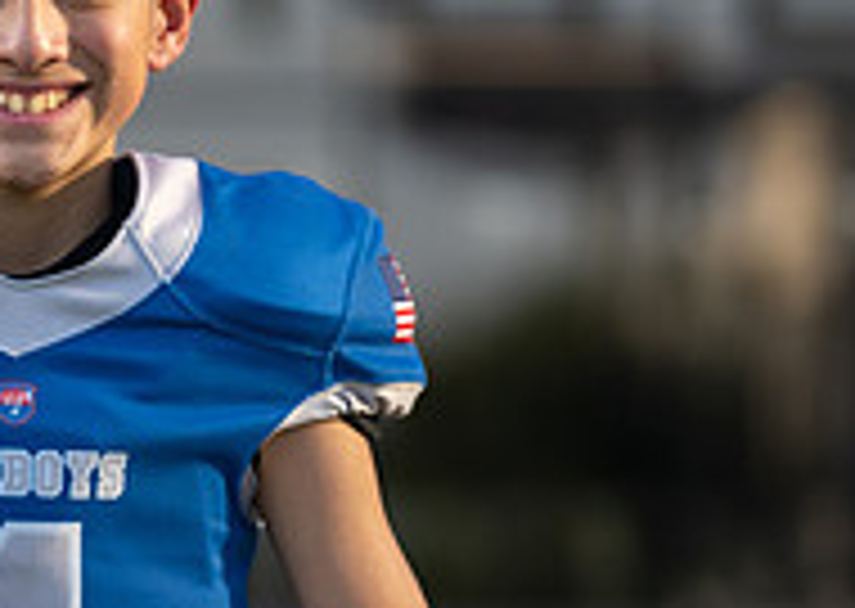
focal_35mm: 446
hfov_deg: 4.5
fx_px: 10811
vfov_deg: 3.2
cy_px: 460
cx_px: 63
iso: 100
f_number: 2.8
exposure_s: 1/640
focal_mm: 120
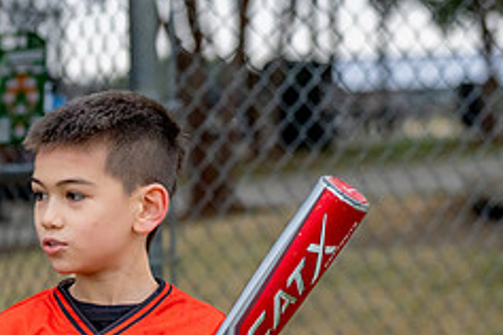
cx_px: 99
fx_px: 2850
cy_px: 322
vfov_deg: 6.7
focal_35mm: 204
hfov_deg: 10.1
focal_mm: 70
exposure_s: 1/1250
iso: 1250
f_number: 2.8
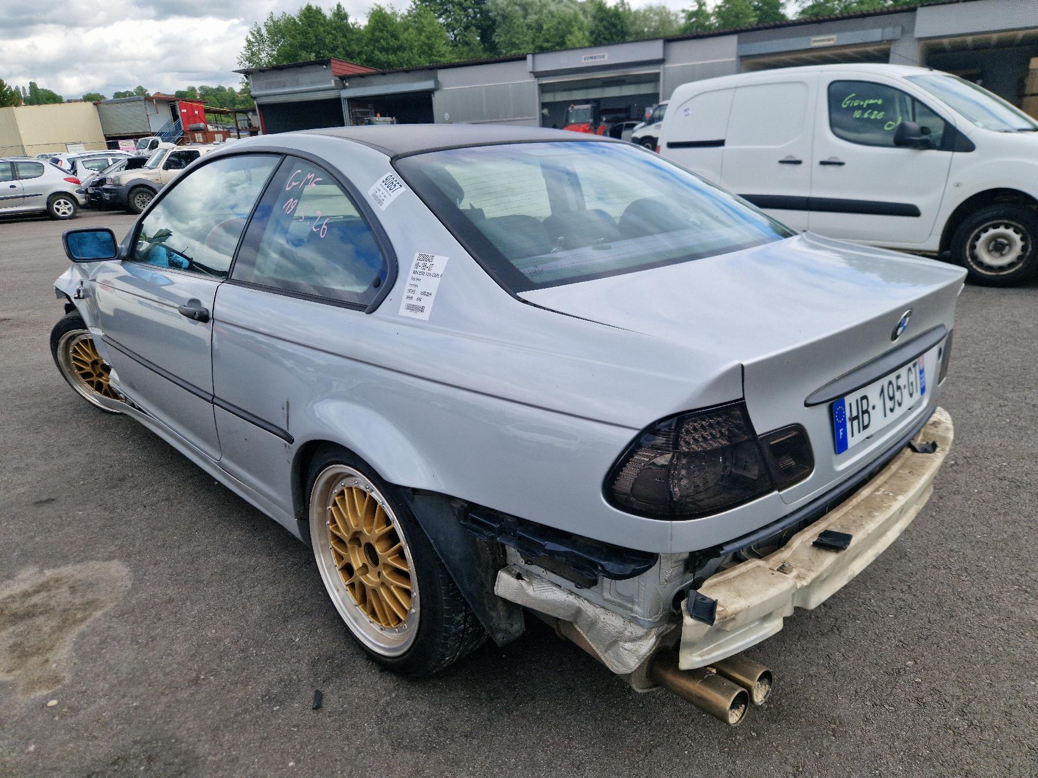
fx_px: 690
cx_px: 519
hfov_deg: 73.9
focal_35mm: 23
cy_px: 389
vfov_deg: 58.9
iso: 50
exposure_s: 1/1000
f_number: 1.8
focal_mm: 5.4
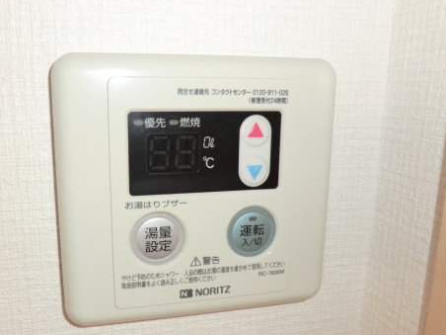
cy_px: 202
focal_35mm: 34
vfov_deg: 41.6
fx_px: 438
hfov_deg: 53.7
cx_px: 189
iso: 250
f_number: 3.2
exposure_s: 1/60
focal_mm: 4.3
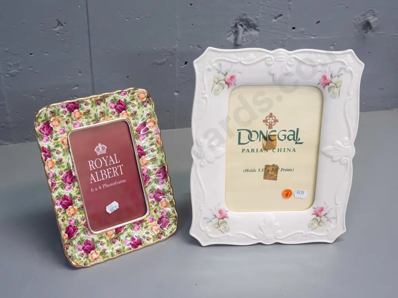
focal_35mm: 42
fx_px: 483
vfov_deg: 34.3
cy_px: 149
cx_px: 199
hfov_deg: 44.8
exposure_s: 1/200
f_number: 5.6
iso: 3200
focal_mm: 21
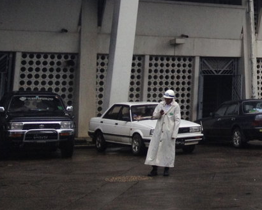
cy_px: -52
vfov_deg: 14.8
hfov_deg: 17.5
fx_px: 775
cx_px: 378
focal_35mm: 100
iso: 64
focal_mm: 4.28
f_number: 2.4
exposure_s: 1/421
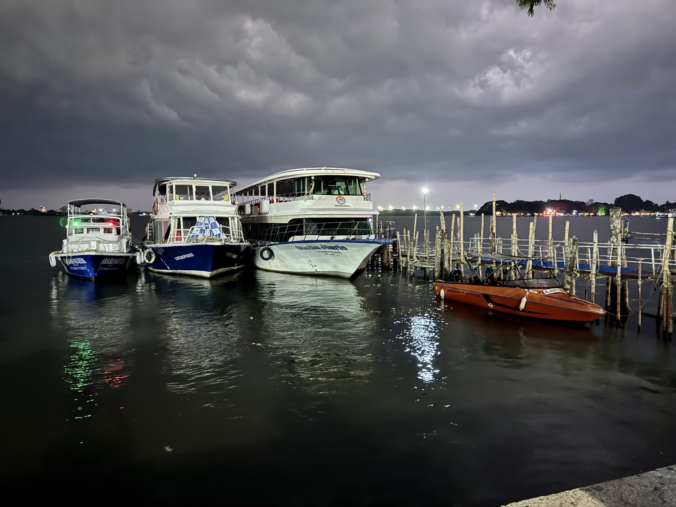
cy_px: 254
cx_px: 338
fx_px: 469
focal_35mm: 24
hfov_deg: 71.6
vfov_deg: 56.8
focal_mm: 6.76
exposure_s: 1/13
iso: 1000
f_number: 1.78
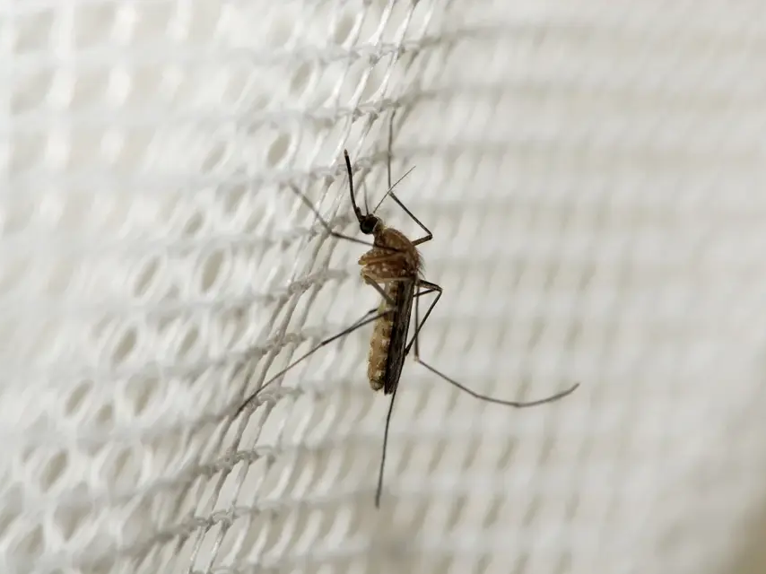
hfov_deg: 11.6
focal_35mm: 171
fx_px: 3773
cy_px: 287
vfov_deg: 8.7
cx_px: 395
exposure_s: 1/160
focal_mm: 105
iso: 100
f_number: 18
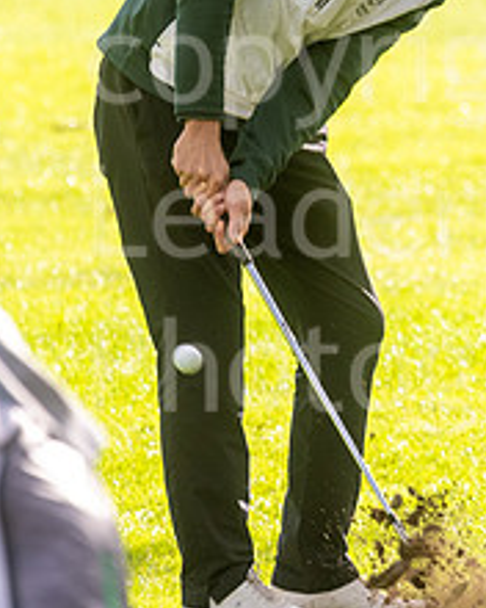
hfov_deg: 1.3
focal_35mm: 1176
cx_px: 497
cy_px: 206
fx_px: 21144
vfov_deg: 1.6
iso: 400
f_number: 4
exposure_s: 1/800
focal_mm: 300
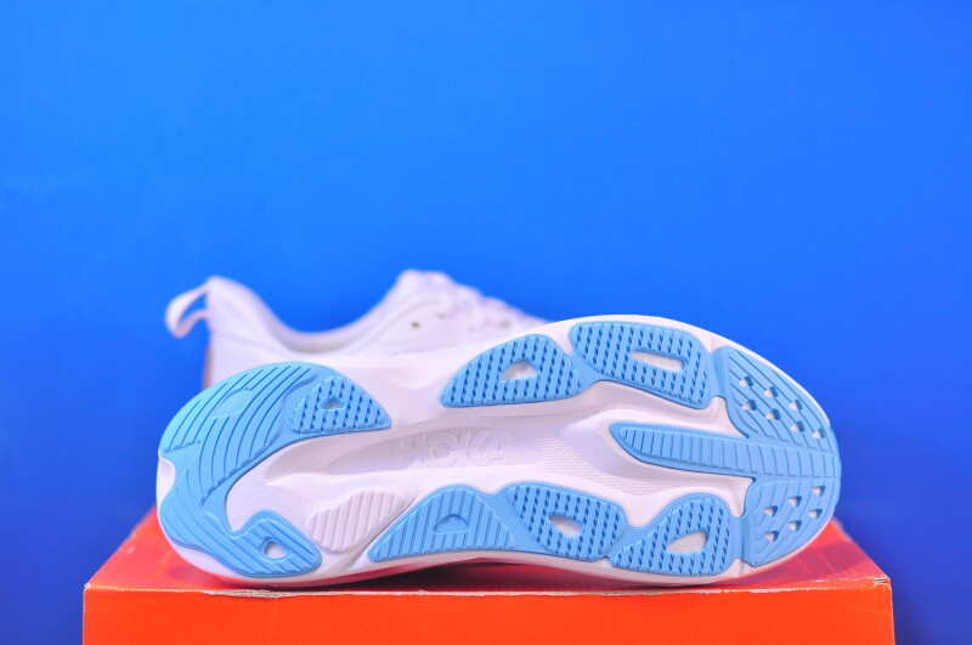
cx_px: 486
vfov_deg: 18.1
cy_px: 322
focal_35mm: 75
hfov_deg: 27.0
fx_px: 2022
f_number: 2.2
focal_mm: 50
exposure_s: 1/320
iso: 250
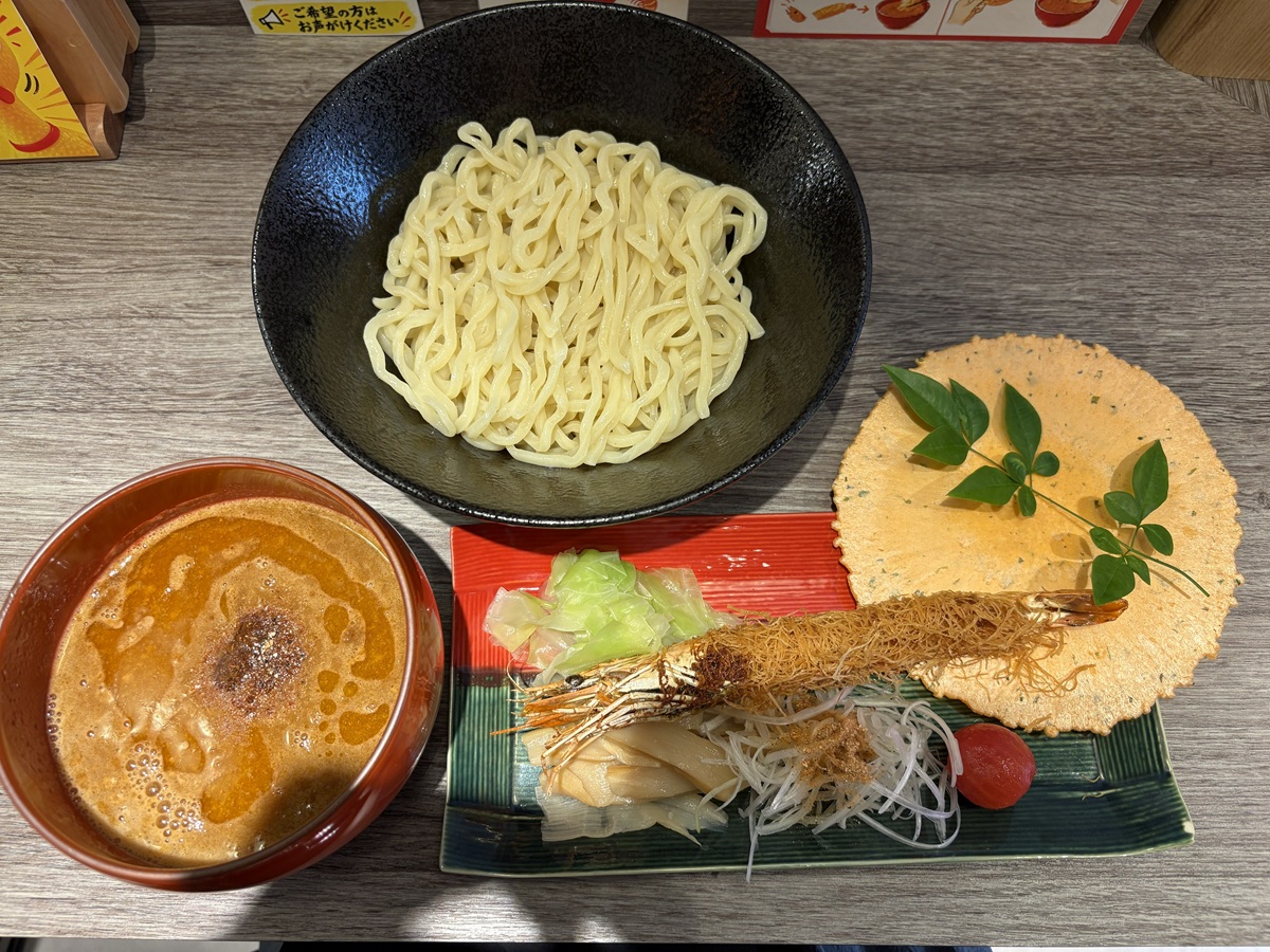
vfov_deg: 53.1
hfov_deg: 67.3
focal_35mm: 26
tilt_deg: -68.9
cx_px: 635
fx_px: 954
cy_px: 476
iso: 64
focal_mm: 5.96
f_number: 1.6
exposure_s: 1/100
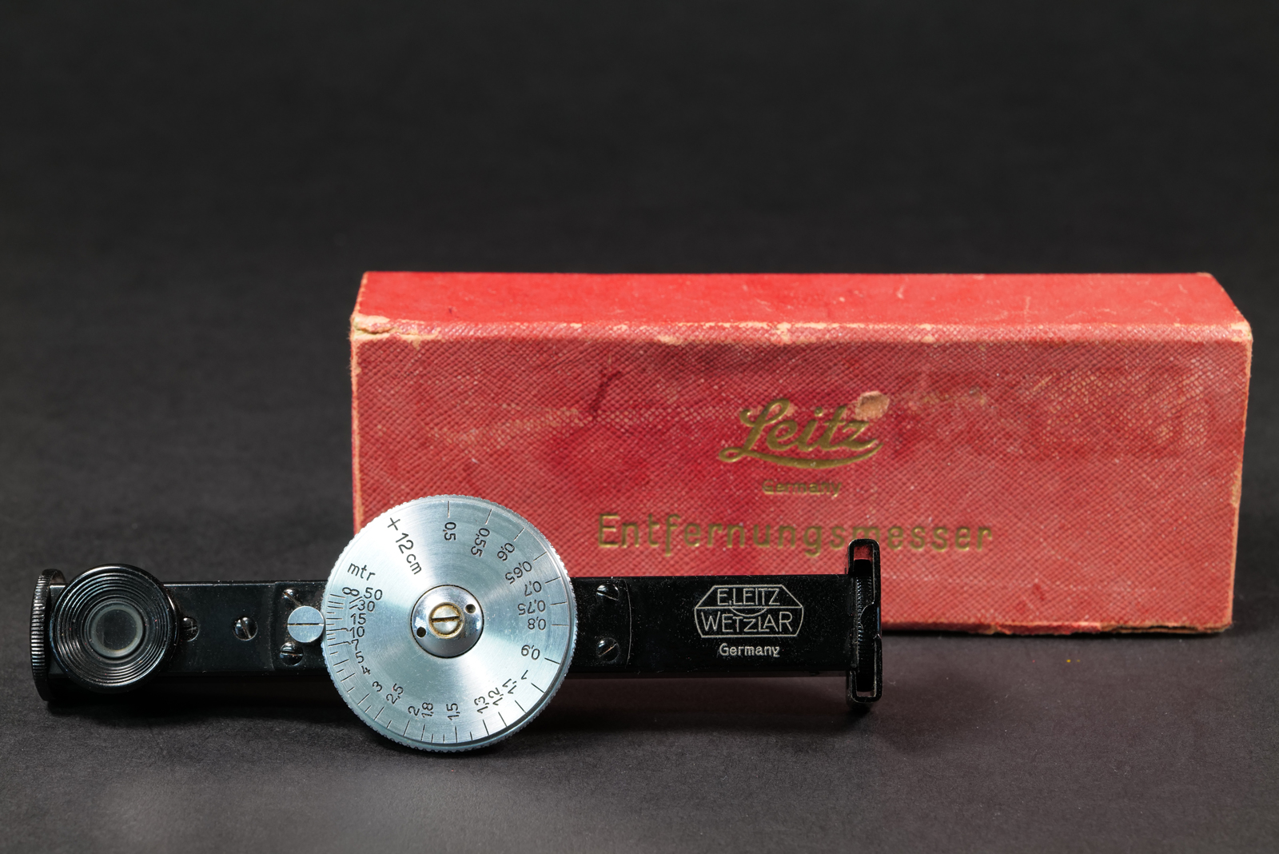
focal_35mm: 90
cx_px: 640
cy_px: 427
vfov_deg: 15.2
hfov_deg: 22.6
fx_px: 3198
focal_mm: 90
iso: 800
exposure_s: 1/1.67
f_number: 18
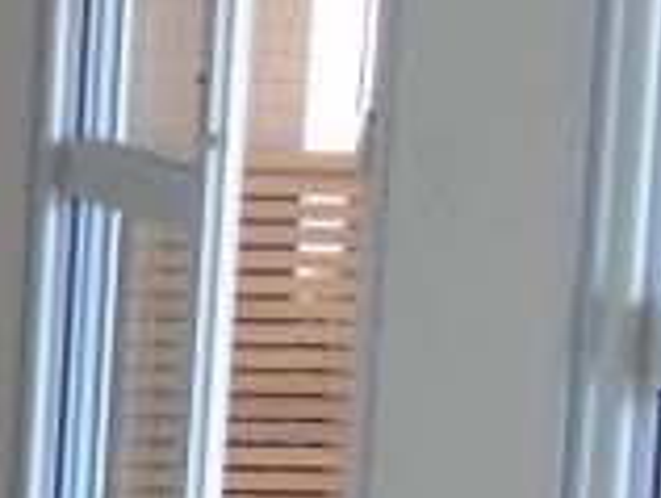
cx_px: -883
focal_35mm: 162
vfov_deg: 9.2
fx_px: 3098
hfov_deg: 10.6
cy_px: 184
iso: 160
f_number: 3.4
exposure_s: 1/30
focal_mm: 4.4
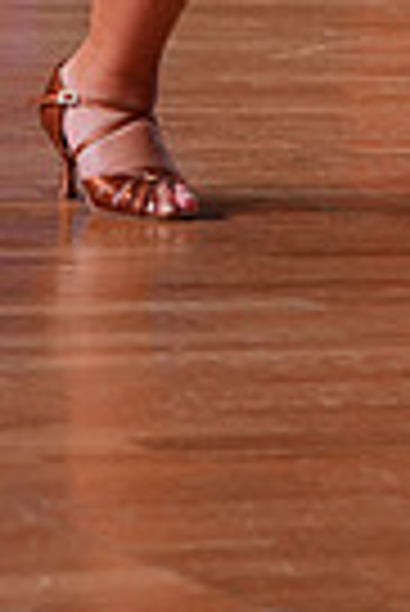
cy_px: -572
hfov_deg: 3.0
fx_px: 7821
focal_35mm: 459
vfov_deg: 4.4
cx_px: 692
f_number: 5
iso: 1250
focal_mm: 108
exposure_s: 1/400
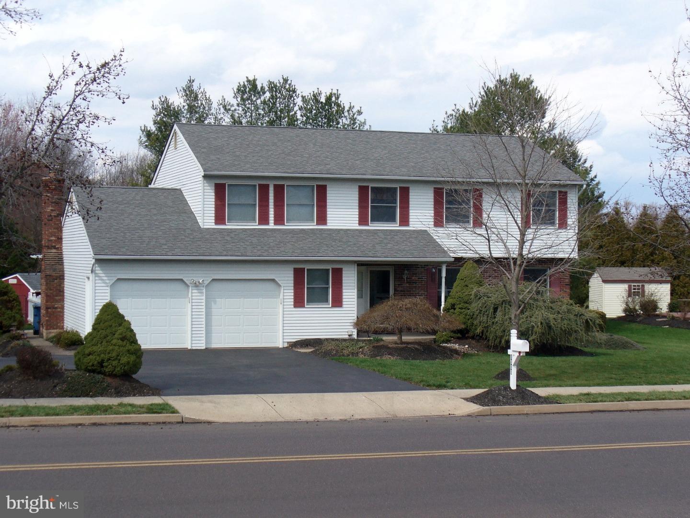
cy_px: 259
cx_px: 345
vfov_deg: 24.4
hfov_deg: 32.2
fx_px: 1196
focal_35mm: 60
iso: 80
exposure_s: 1/250
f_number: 6.2
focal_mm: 9.9
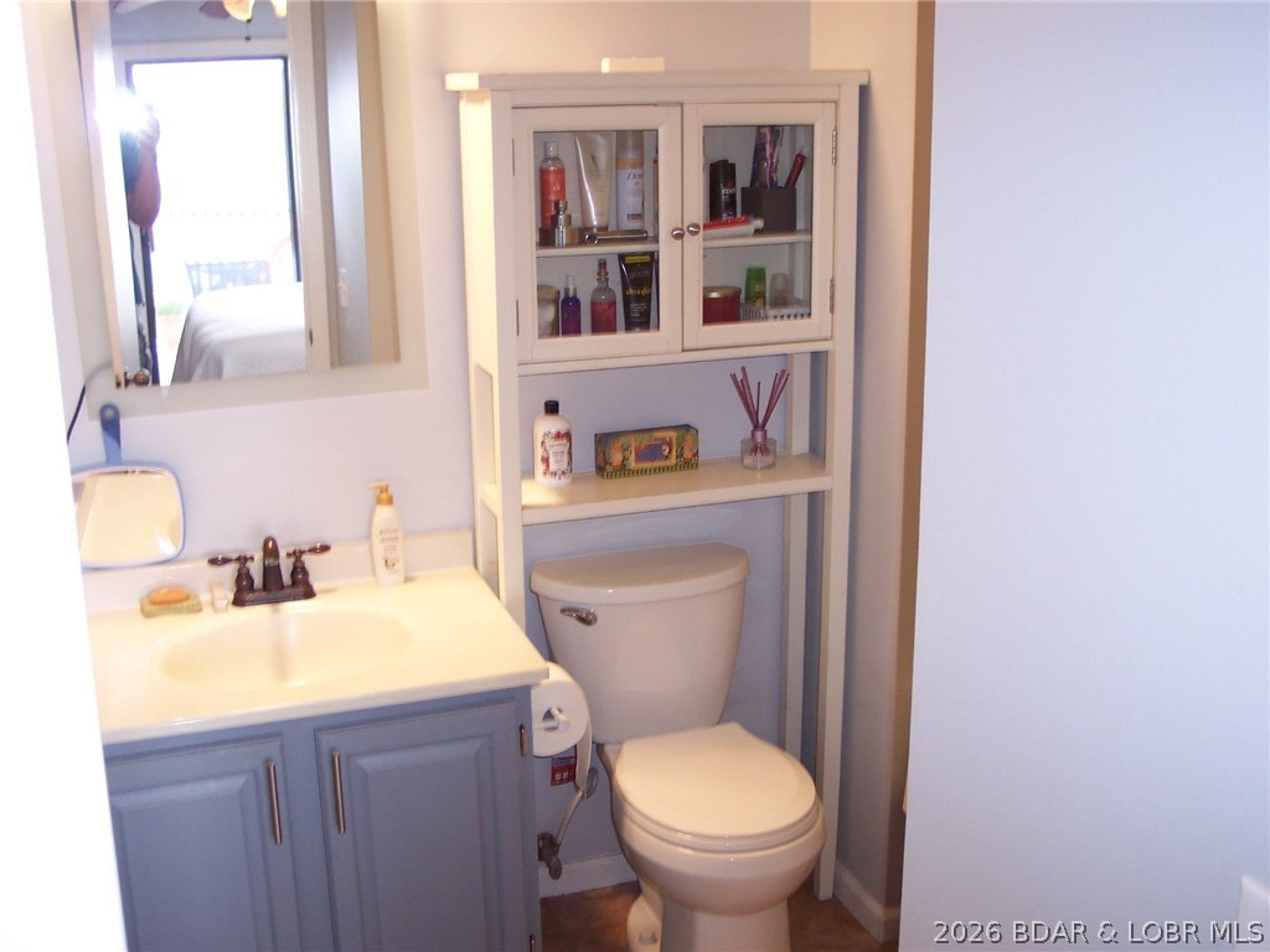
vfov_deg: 37.7
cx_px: 635
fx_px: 1394
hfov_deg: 49.0
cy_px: 476
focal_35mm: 38
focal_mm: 8
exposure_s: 1/45
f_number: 2.8
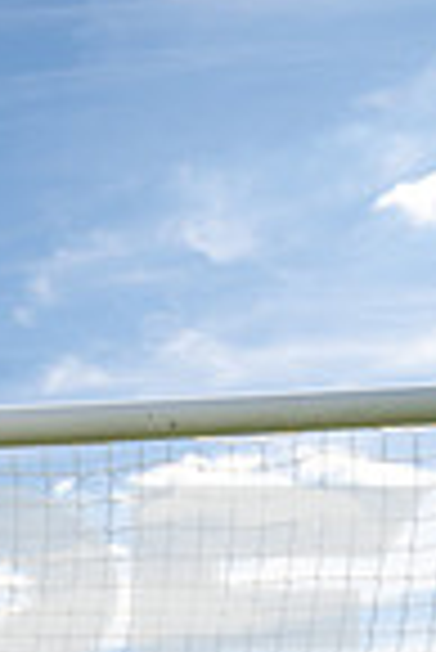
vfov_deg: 18.9
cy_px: 944
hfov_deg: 13.4
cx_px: -225
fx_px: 1740
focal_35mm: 96
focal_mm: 31
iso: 100
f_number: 8
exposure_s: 1/250
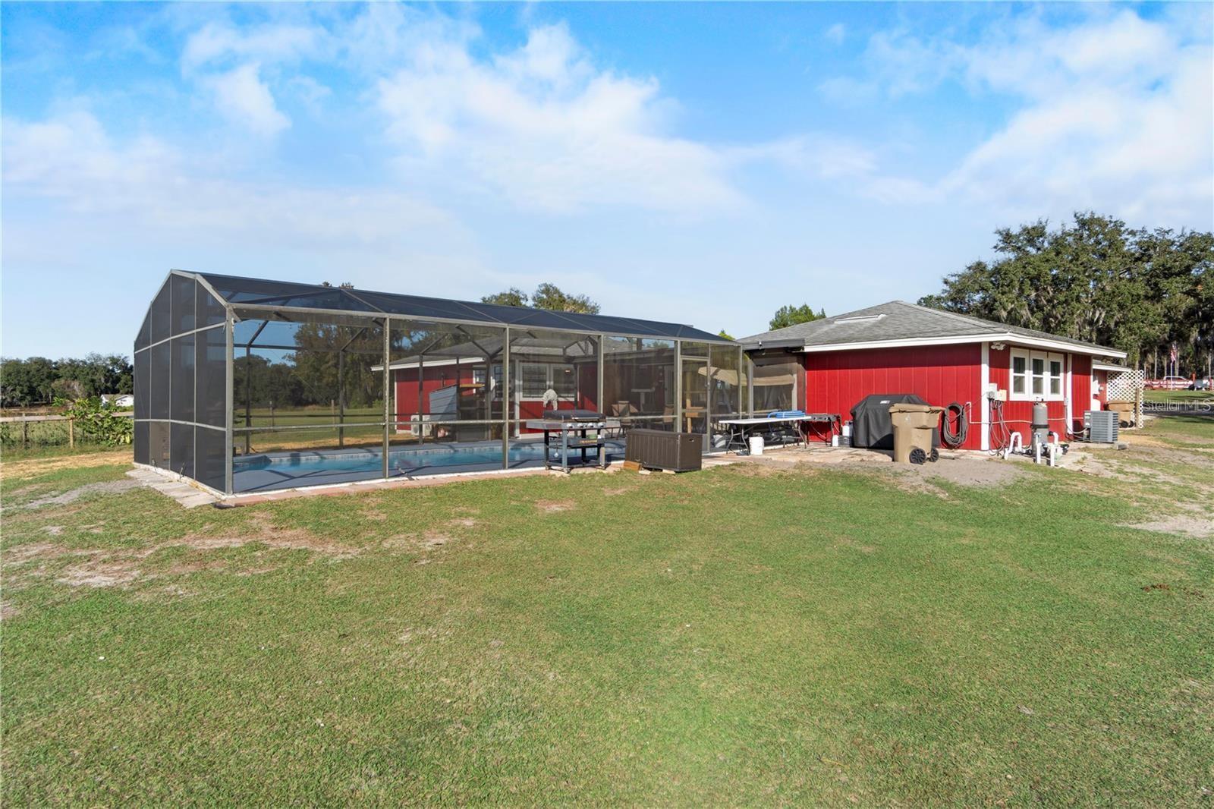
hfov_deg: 85.4
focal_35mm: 20
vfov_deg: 63.2
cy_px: 404
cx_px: 607
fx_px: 657
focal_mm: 13
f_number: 8
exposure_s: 1/60
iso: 100
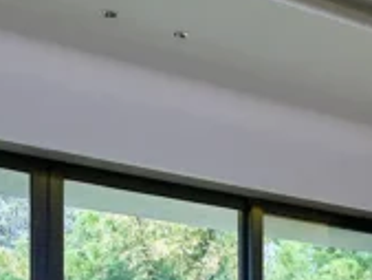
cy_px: 462
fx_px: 1129
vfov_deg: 13.1
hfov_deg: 17.2
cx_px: 533
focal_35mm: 105
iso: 200
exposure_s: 1/10
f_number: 8
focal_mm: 18
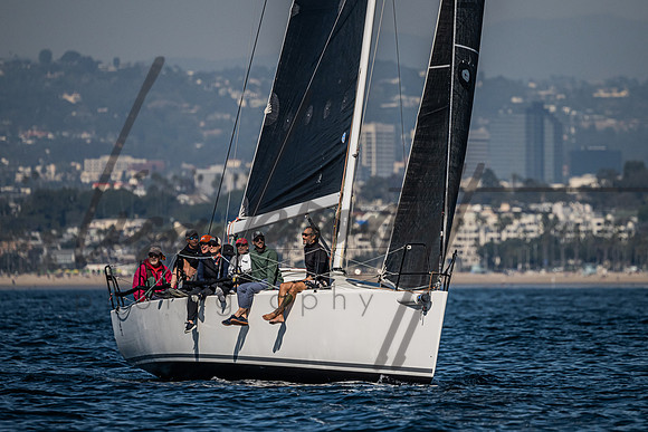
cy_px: 177
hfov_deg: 3.8
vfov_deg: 2.5
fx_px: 9823
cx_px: 355
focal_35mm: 546
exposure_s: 1/8000
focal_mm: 400
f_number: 5.6
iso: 400
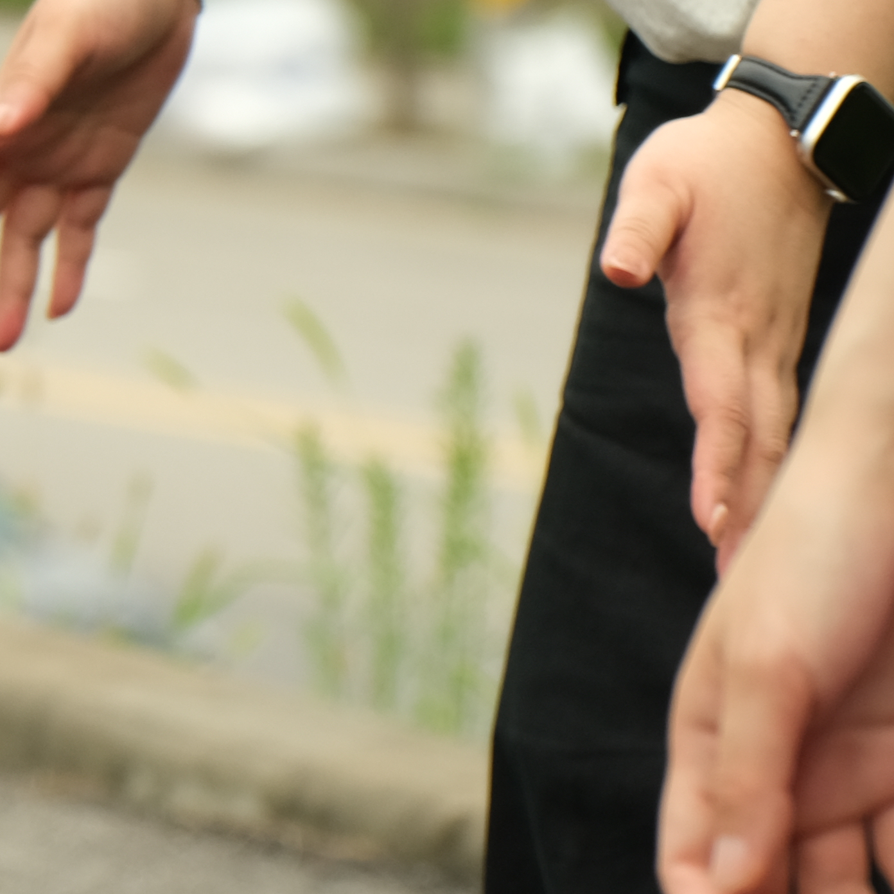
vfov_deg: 4.4
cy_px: 517
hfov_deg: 4.3
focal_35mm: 400
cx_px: -907
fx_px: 11688
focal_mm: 70
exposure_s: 1/640
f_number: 3.5
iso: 250
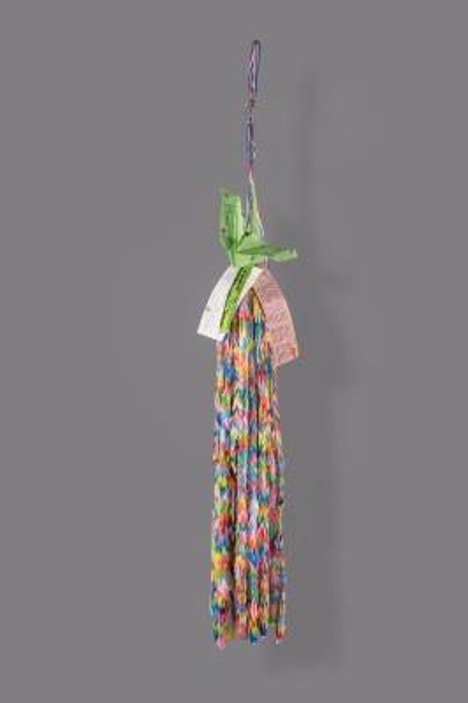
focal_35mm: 58
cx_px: 234
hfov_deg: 23.3
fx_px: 1133
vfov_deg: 34.5
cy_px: 352
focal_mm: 58
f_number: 9
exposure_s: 1/160
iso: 100
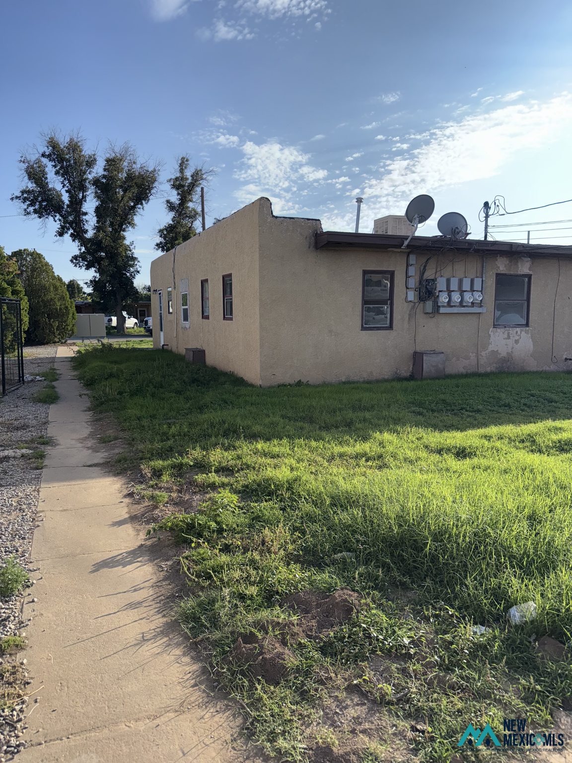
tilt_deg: -7.5
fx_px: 529
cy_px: 382
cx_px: 286
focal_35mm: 24
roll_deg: +0.2
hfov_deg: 56.8
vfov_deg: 71.6
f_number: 1.78
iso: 125
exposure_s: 1/6711
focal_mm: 6.76
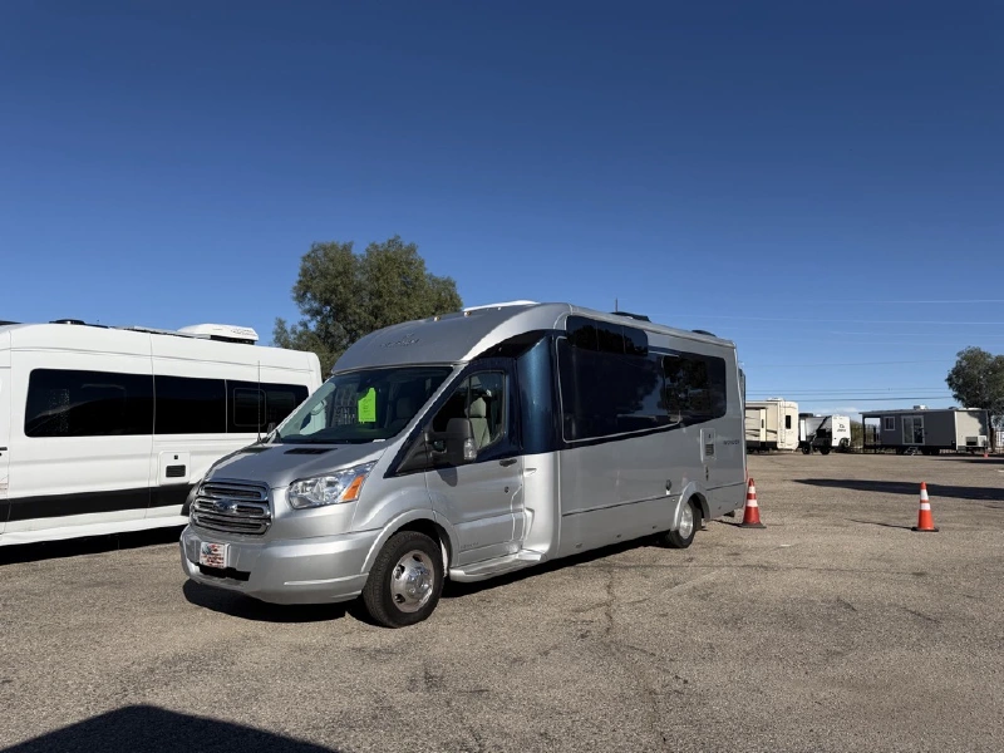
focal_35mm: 24
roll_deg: +0.1
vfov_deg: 56.8
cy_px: 376
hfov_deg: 71.6
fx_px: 696
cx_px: 502
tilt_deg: +5.2
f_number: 1.78
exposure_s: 1/6711
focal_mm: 6.76
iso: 80
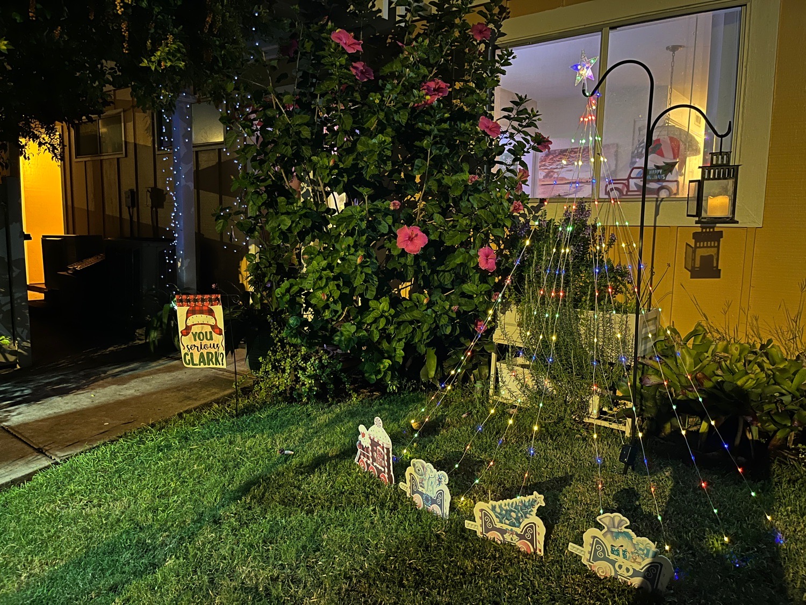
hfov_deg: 67.3
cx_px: 403
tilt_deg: -7.8
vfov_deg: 53.1
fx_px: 605
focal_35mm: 26
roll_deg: -0.6
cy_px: 302
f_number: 1.6
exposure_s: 1/11
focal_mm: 5.1
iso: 800
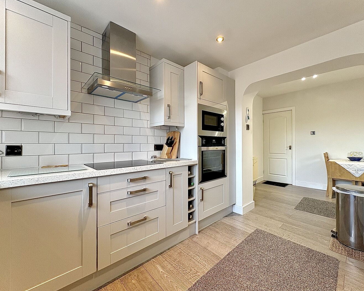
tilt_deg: +0.5
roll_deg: +0.5
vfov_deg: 84.0
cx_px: 199
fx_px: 162
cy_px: 143
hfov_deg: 96.5
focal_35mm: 15
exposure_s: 1/50
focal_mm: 2.22
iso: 125
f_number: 2.2
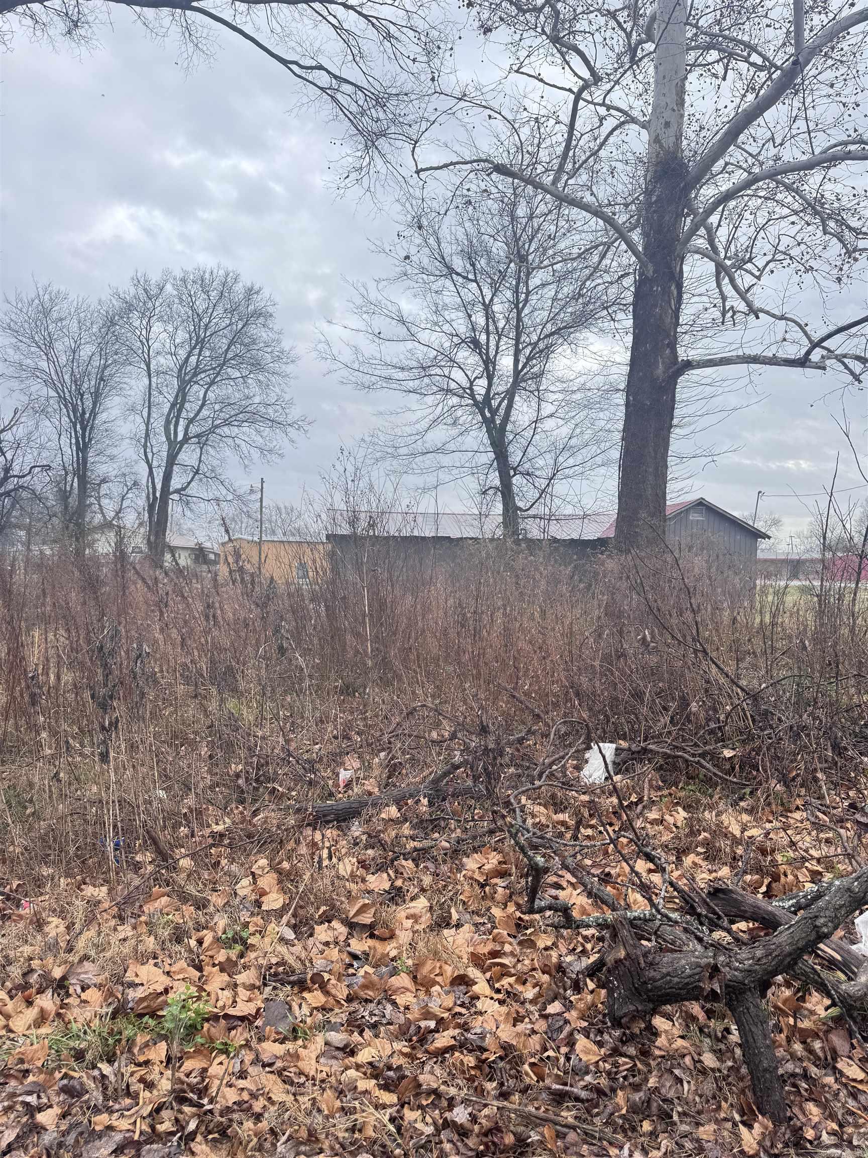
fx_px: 802
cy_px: 579
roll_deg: -1.2
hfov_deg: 56.8
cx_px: 434
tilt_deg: -1.2
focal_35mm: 24
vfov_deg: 71.6
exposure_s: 1/460
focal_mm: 6.76
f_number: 1.78
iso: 80
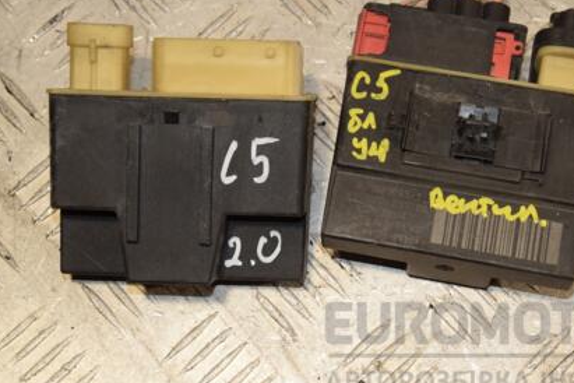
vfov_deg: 14.8
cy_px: 137
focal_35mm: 92
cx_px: 299
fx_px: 1467
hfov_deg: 22.1
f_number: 7.1
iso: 800
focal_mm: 42
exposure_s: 1/200
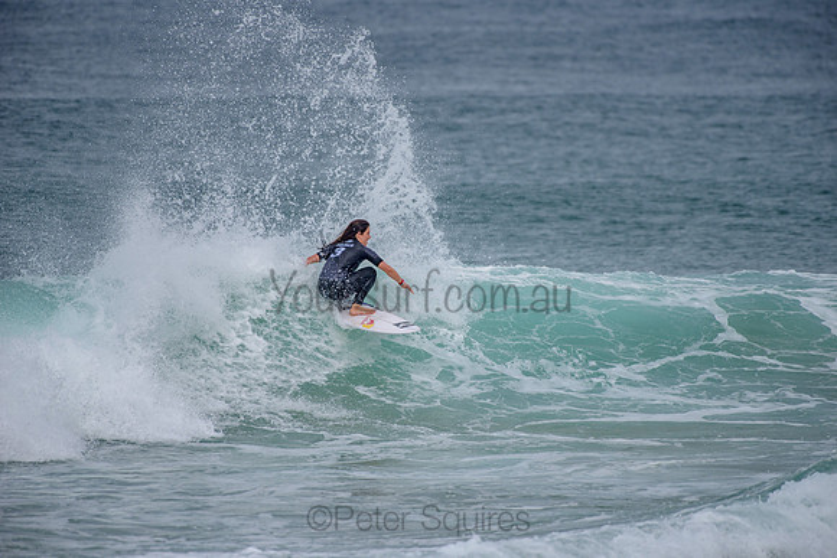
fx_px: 11627
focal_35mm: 500
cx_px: 418
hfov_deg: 4.1
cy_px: 279
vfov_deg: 2.8
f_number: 5.6
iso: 200
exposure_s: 1/2000
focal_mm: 500
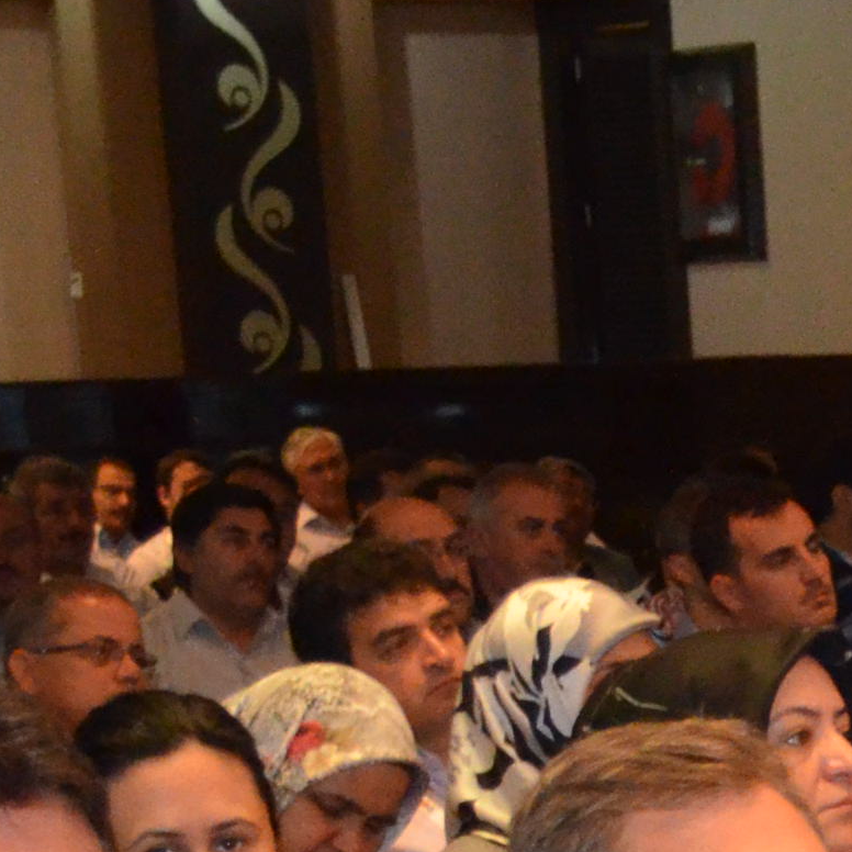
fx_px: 5402
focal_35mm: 194
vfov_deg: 8.6
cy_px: 1627
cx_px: 2070
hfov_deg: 8.3
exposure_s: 1/60
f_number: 4
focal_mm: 24
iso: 2800
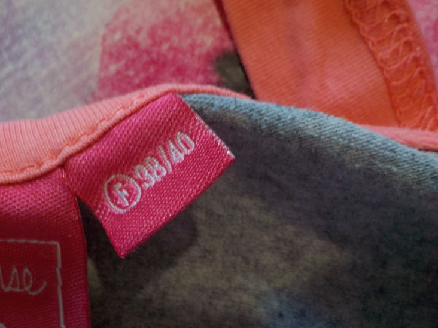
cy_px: 175
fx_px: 519
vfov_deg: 35.1
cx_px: 212
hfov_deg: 45.8
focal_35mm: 41
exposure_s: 1/30
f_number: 3.3
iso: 160
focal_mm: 4.1
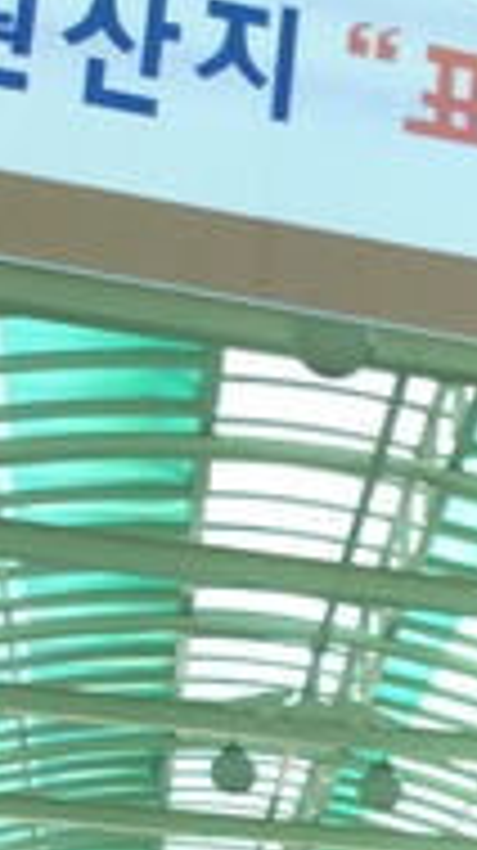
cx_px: 1424
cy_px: 1016
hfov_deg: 7.9
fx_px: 2997
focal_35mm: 133
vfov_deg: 15.6
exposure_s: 1/357
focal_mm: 3.3
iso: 32
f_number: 2.4
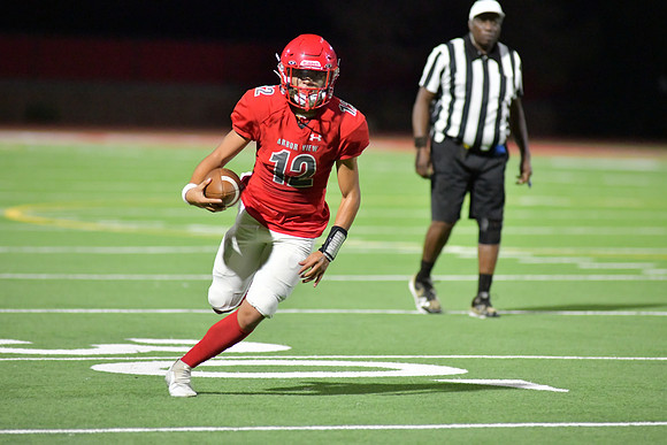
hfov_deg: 6.9
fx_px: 5559
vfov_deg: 4.6
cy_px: 222
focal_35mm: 300
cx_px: 334
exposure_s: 1/1250
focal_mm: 300
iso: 11400
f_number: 4
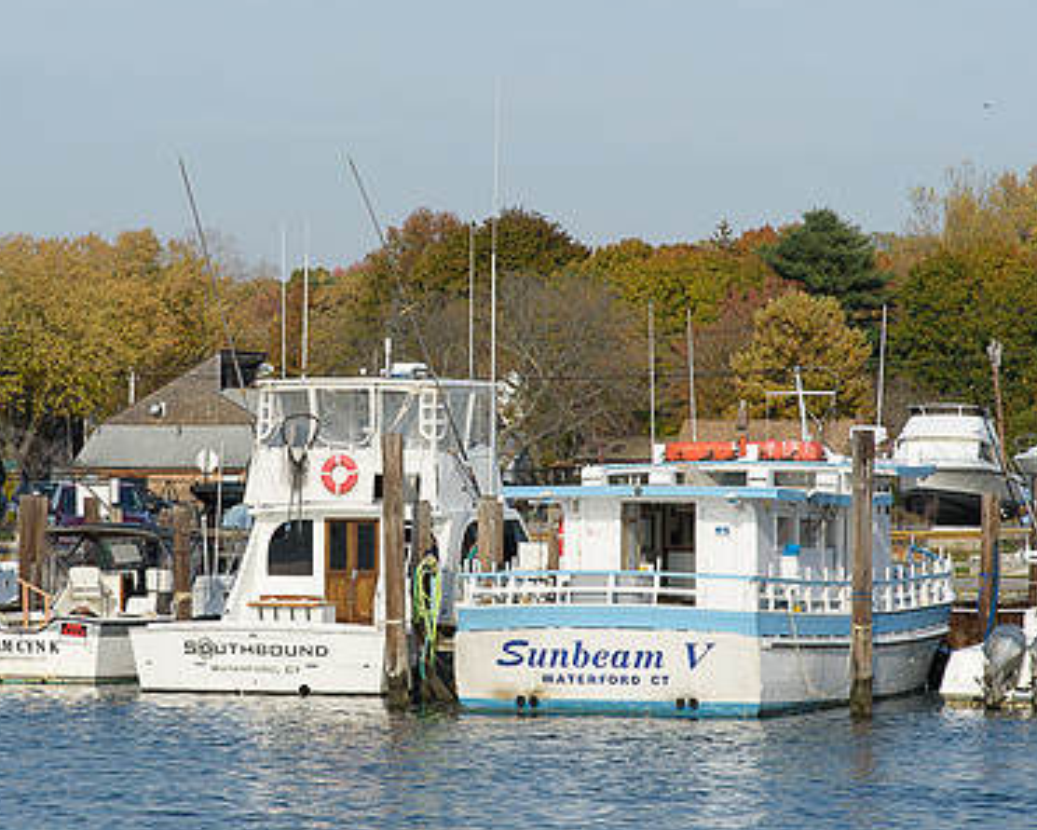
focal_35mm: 176
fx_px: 5403
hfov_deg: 11.0
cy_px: 415
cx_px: 408
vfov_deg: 8.8
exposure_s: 1/320
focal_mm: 120
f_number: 18
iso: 500
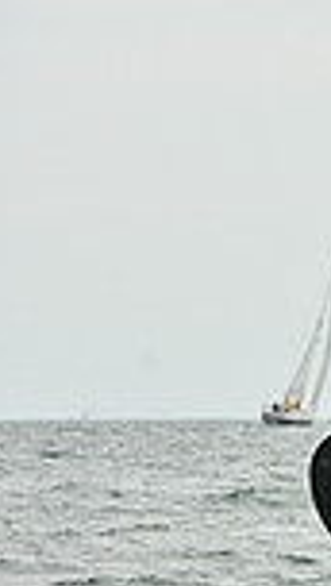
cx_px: 1093
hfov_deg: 1.7
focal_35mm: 698
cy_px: 426
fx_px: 10843
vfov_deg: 3.1
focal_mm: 175
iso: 320
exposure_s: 1/1000
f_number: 11
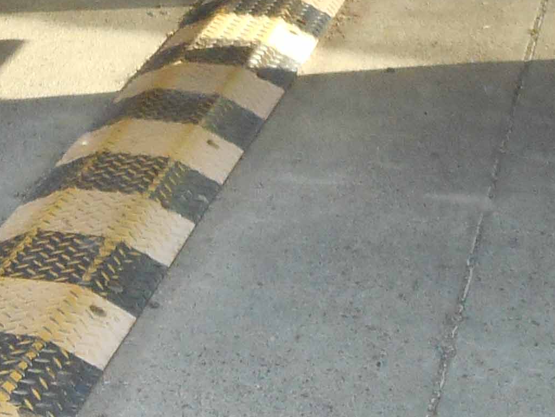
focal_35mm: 146
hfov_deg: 13.4
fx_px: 2342
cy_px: -582
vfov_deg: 9.1
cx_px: 41
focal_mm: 5.2
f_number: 4
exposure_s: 1/250
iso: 160
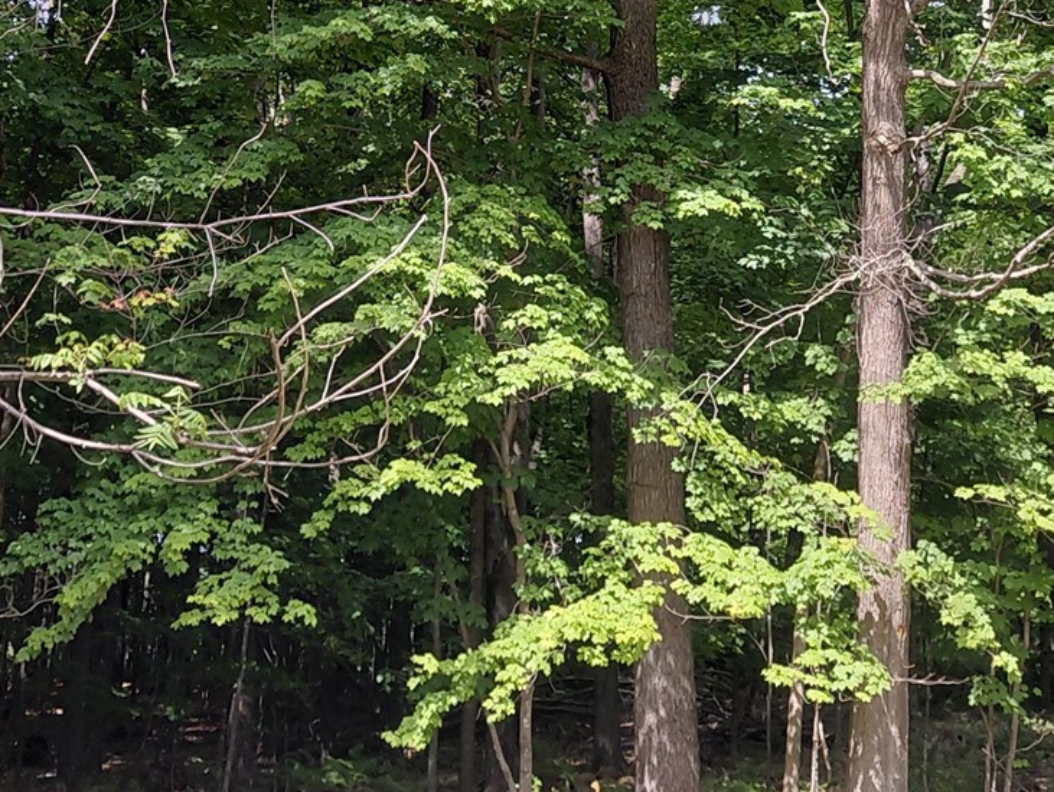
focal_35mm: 70
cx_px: 528
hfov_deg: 27.8
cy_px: -211
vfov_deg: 19.5
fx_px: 2132
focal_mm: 4.69
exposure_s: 1/458
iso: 50
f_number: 1.8
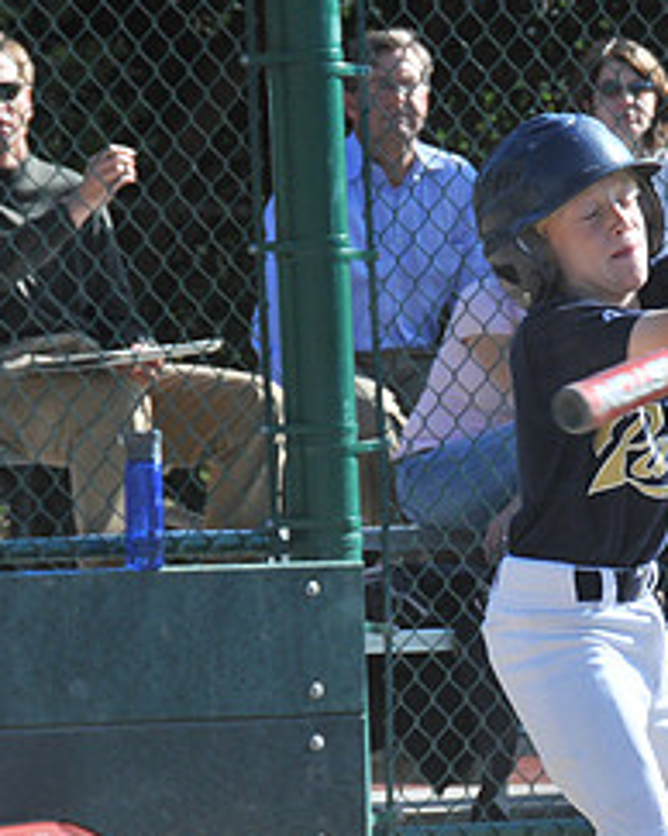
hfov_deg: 4.1
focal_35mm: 376
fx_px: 9304
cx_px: 582
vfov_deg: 5.1
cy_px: 504
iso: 400
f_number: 11
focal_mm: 112
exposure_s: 1/500
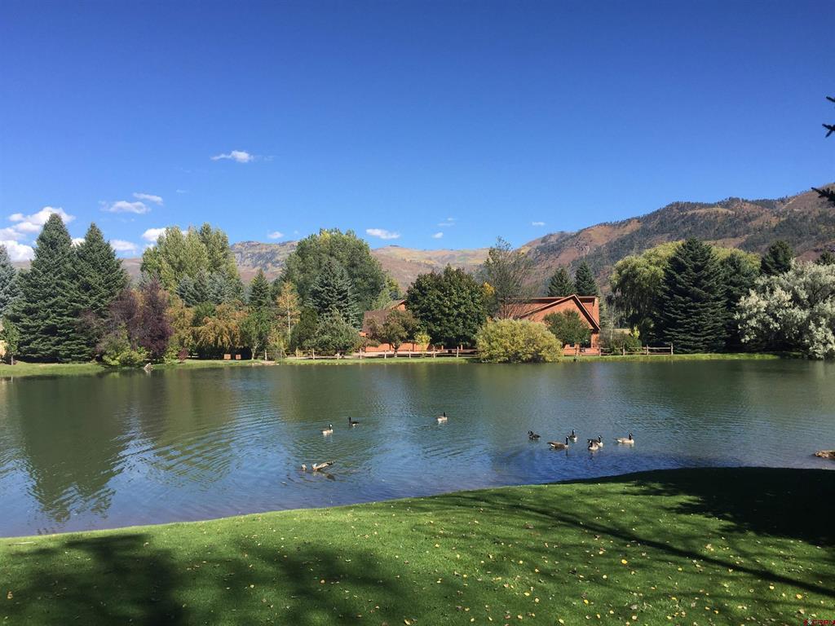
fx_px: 700
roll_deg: -0.9
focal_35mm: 29
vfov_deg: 48.2
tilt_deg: +4.0
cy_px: 313
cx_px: 418
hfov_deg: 61.7
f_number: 2.2
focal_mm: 4.15
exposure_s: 1/1276
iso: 32
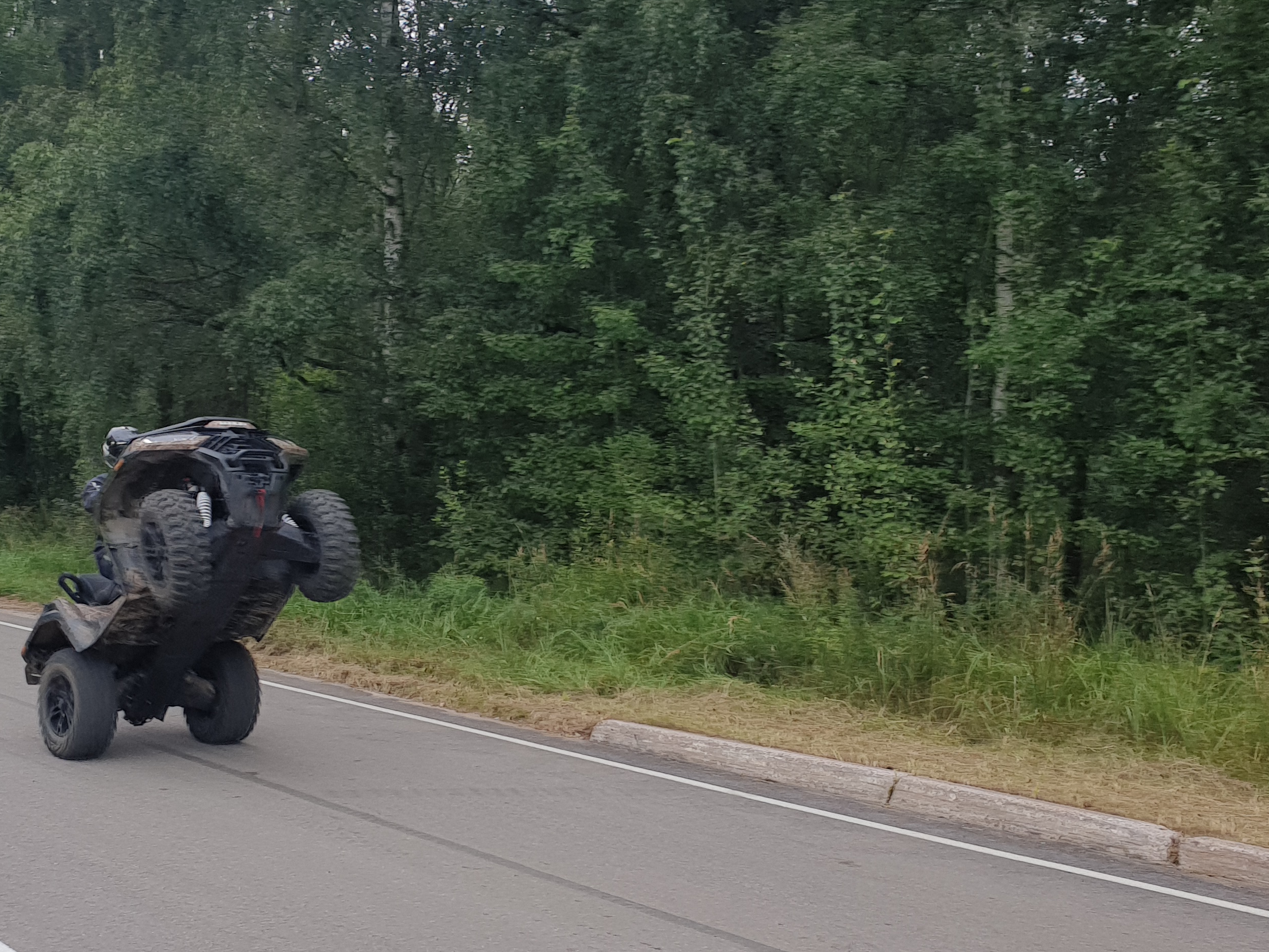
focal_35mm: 42
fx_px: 1540
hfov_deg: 44.0
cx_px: 405
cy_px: 456
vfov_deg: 34.3
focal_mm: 4.3
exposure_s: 1/281
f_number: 2.4
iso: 50
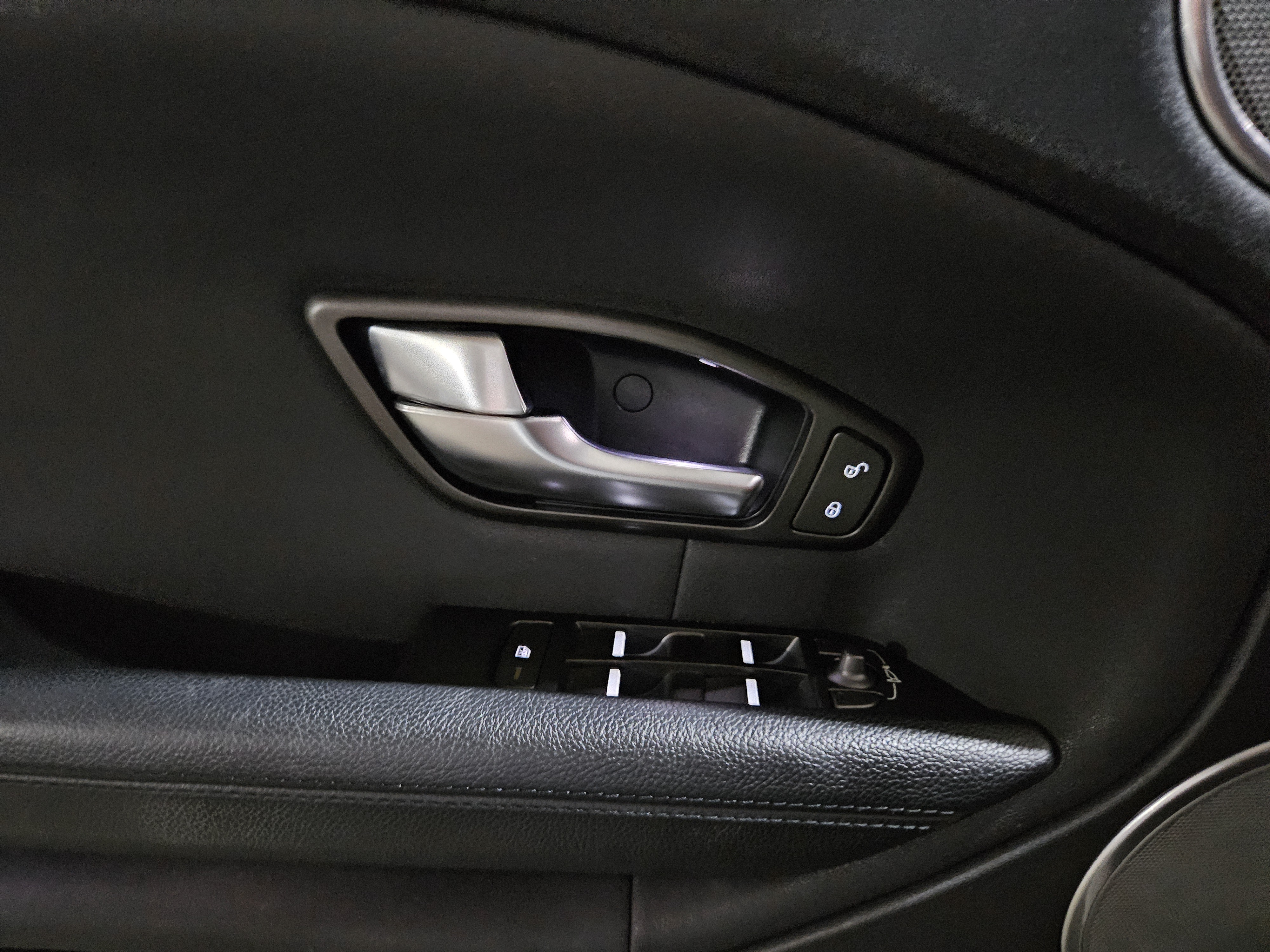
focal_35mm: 23
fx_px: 844
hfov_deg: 73.9
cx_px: 635
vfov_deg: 58.9
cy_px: 476
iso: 3200
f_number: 1.8
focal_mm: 5.4
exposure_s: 1/15
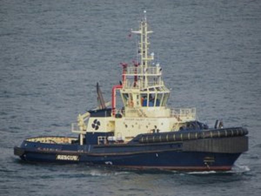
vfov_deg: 2.4
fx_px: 4705
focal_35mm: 624
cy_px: 98
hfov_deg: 3.2
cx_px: 130
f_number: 5
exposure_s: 1/365
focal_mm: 110.4
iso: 64
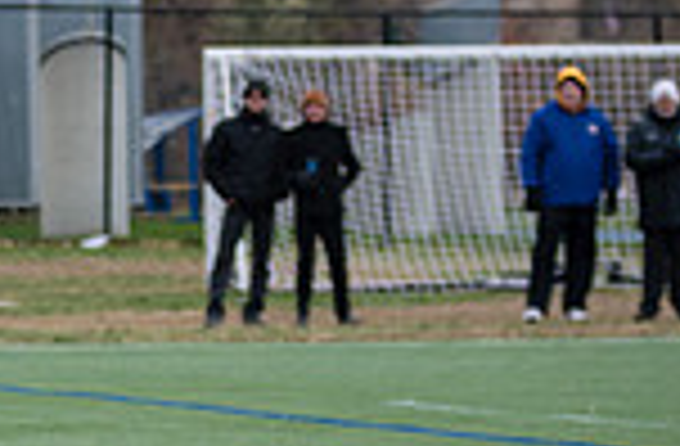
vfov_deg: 2.8
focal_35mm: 489
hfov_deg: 4.2
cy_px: 194
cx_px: -463
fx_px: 9189
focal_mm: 100
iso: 400
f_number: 4.5
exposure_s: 1/1000
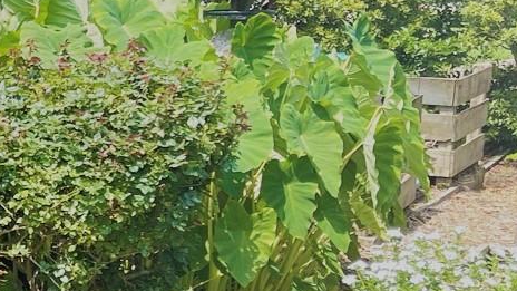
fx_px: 1714
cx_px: -370
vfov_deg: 9.7
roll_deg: -0.3
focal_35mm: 125
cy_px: 191
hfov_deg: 15.2
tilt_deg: -12.4
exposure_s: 1/953
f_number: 1.6
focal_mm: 5.1
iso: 32
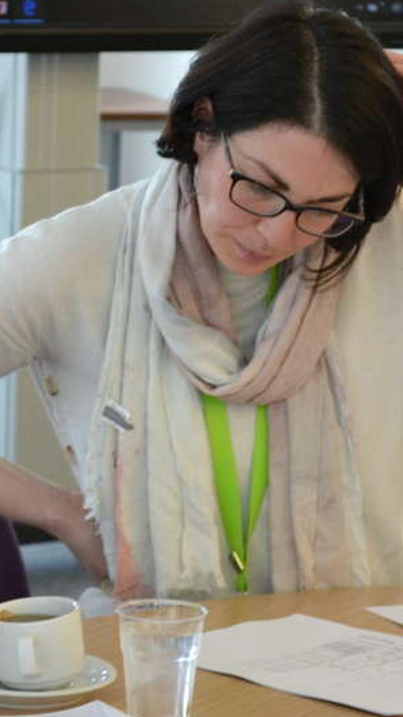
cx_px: 128
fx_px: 3097
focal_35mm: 163
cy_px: 340
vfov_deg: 13.2
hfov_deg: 7.4
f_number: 5.6
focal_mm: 55
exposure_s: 1/60
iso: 1100
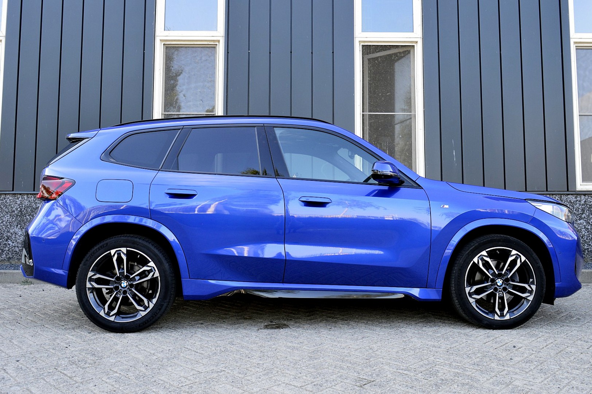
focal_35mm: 30
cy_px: 197
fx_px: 493
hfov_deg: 62.0
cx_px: 296
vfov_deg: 43.5
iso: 400
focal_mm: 20
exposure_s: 1/60
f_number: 8
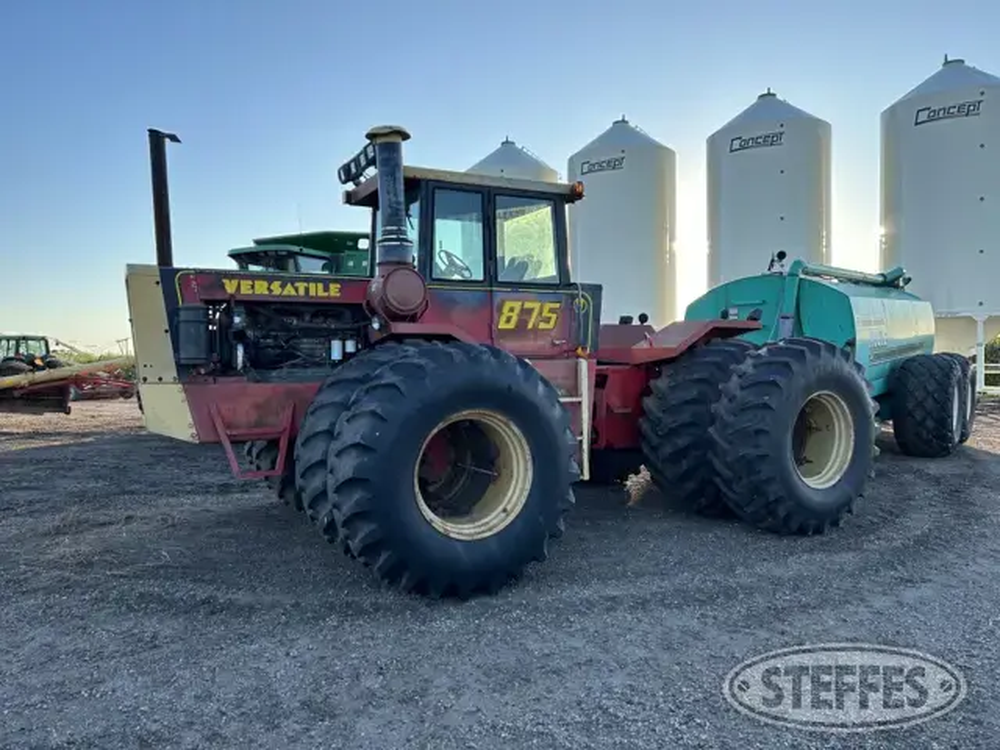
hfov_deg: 67.3
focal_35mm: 26
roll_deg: +1.3
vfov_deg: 53.1
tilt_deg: -1.6
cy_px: 375
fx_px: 751
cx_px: 500
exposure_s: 1/1100
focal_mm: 5.7
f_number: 1.5
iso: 50
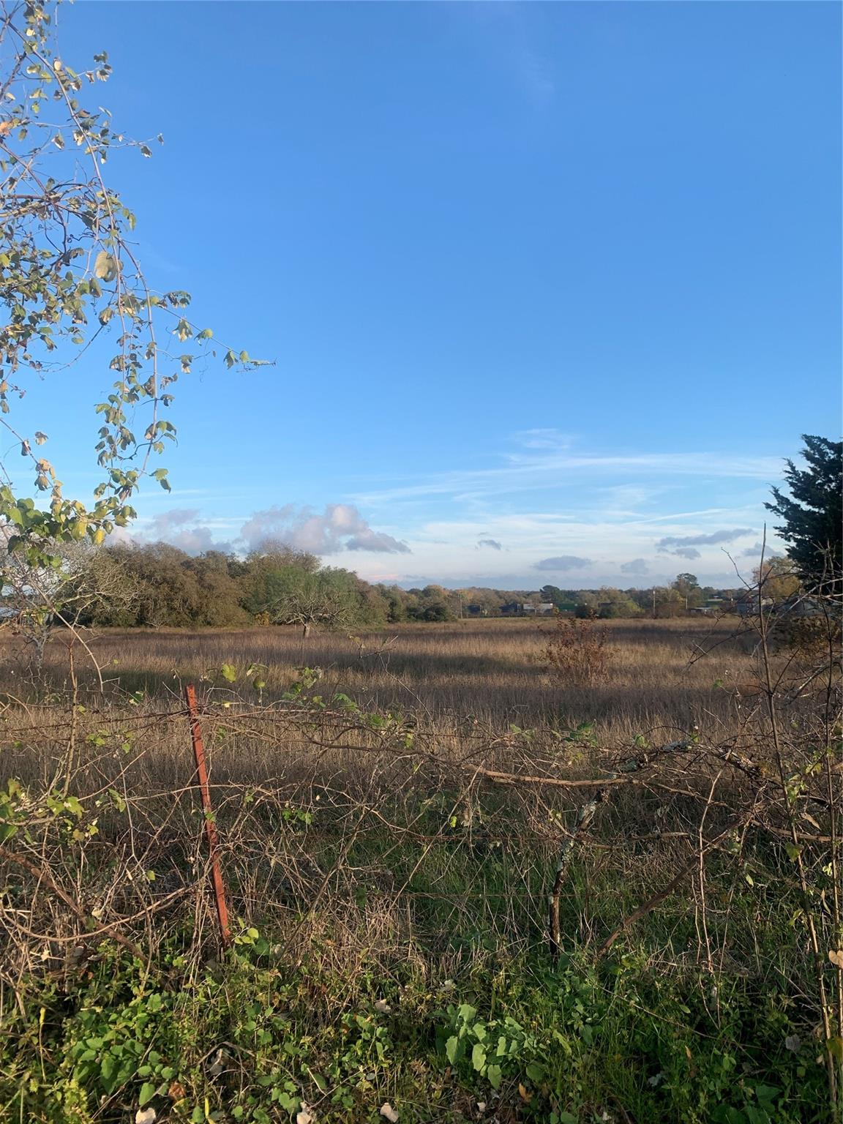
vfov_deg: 67.3
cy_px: 562
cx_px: 422
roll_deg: +0.6
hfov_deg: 53.1
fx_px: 844
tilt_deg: +2.9
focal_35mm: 26
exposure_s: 1/1001
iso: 25
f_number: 1.8
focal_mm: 4.25
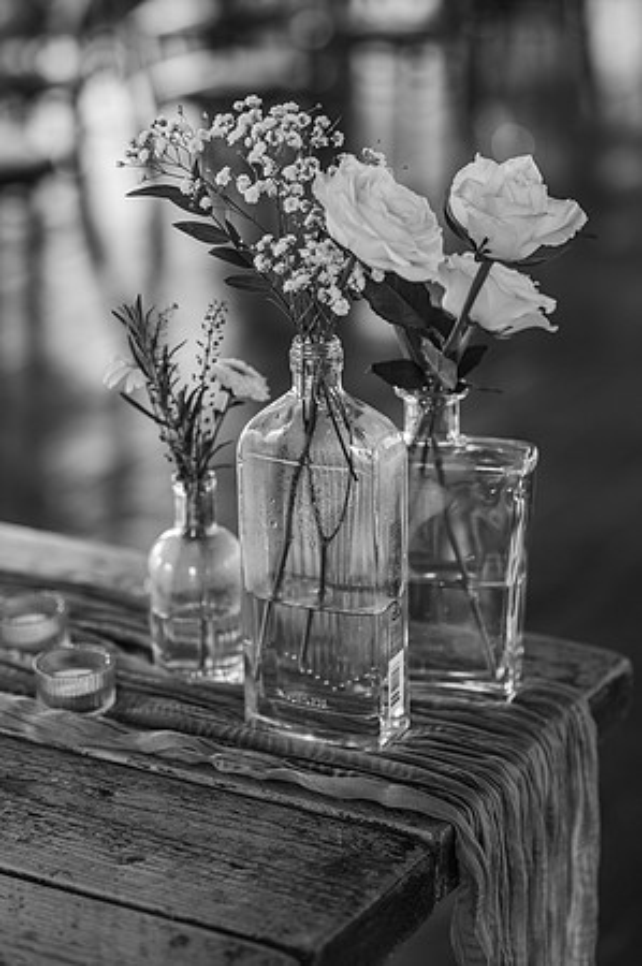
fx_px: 2279
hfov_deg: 16.0
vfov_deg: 23.9
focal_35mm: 85
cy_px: 483
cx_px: 321
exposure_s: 1/200
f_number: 2.5
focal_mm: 85
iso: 500
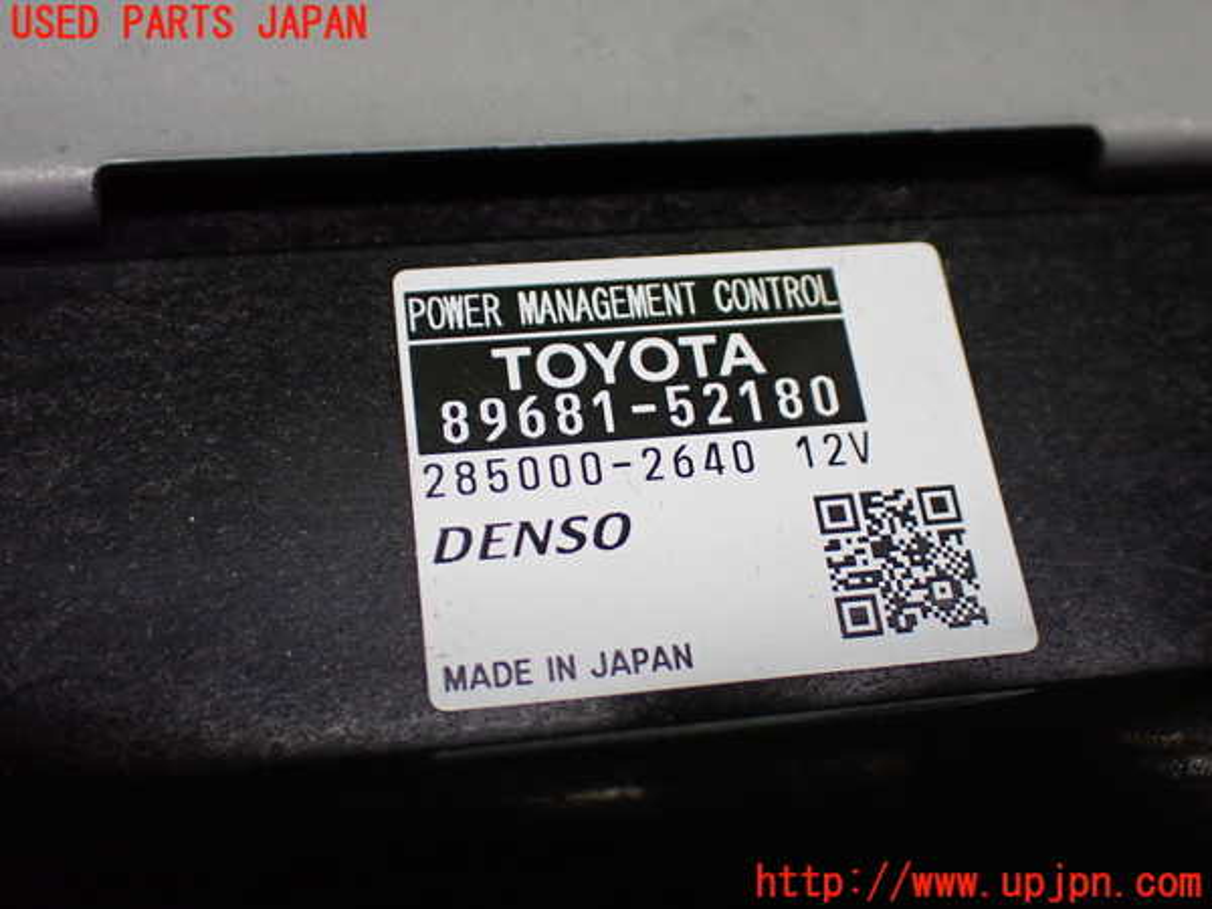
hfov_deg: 45.8
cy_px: 454
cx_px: 606
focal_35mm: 41
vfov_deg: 35.1
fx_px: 1436
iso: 640
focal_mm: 7.31
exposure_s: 1/160
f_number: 2.8
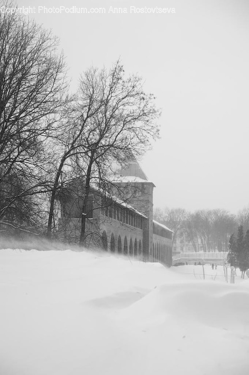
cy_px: 188
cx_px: 124
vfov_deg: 30.5
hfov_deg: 20.6
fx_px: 685
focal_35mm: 66
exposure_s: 1/800
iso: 400
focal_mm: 66
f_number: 5.6
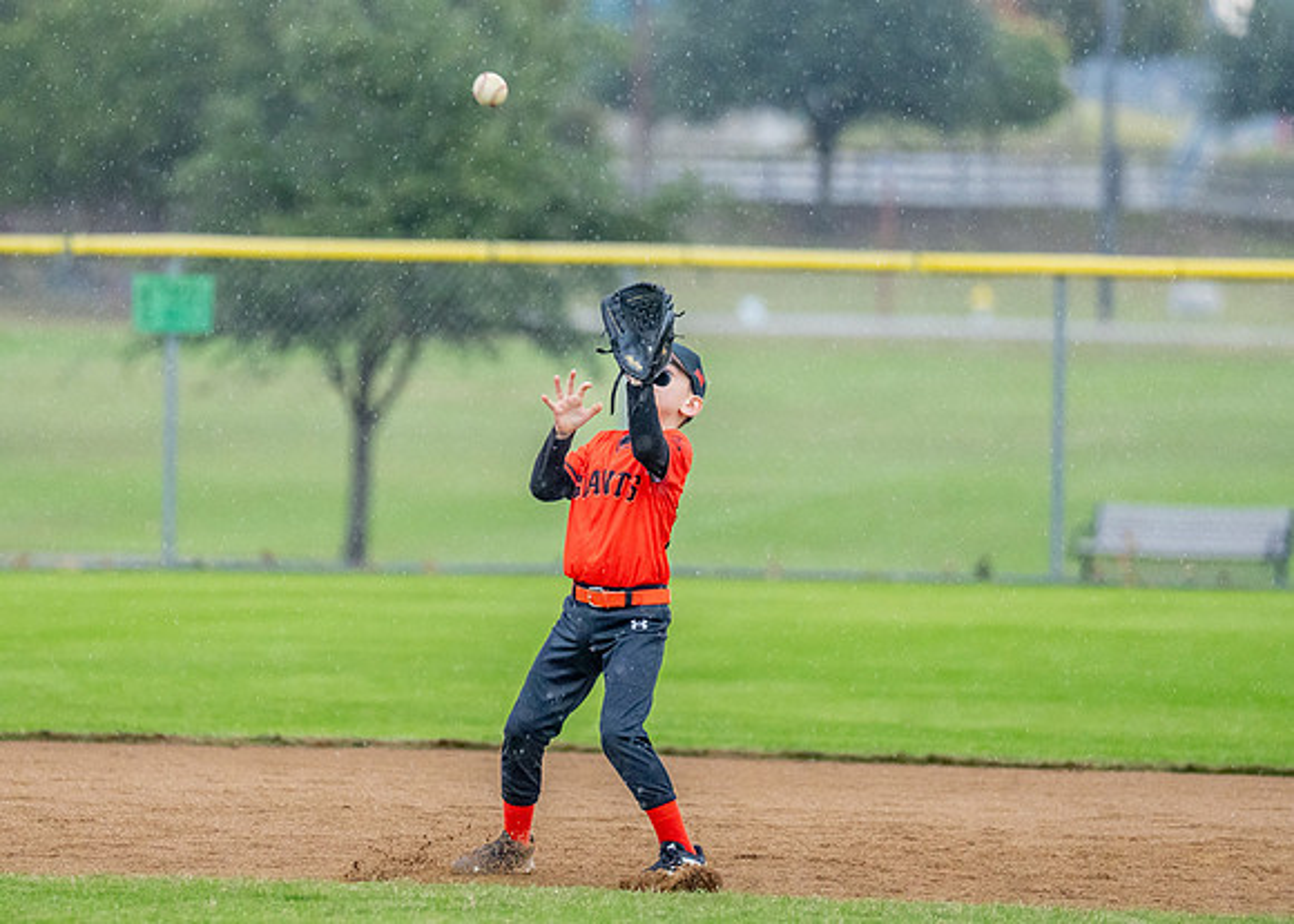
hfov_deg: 6.0
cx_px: 506
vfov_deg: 4.3
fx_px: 12390
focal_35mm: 337
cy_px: 382
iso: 2000
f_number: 2.8
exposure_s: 1/1000
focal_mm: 197
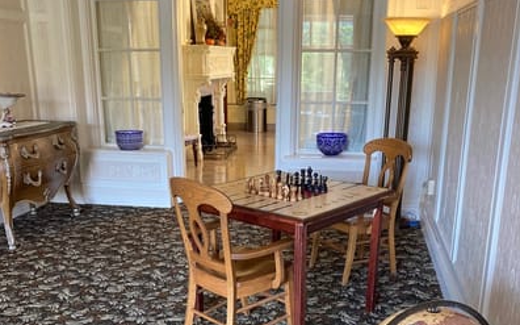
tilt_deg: -17.0
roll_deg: +0.2
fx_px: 567
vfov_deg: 31.4
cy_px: 243
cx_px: 259
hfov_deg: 49.3
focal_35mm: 40
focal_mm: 3.99
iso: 160
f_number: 1.8
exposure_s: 1/60
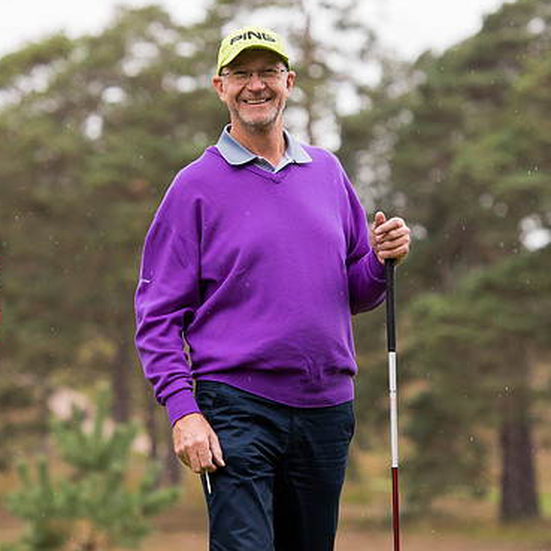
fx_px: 4358
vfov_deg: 7.2
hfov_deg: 7.2
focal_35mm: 242
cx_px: 200
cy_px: 200
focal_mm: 140
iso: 1000
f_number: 4
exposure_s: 1/1000
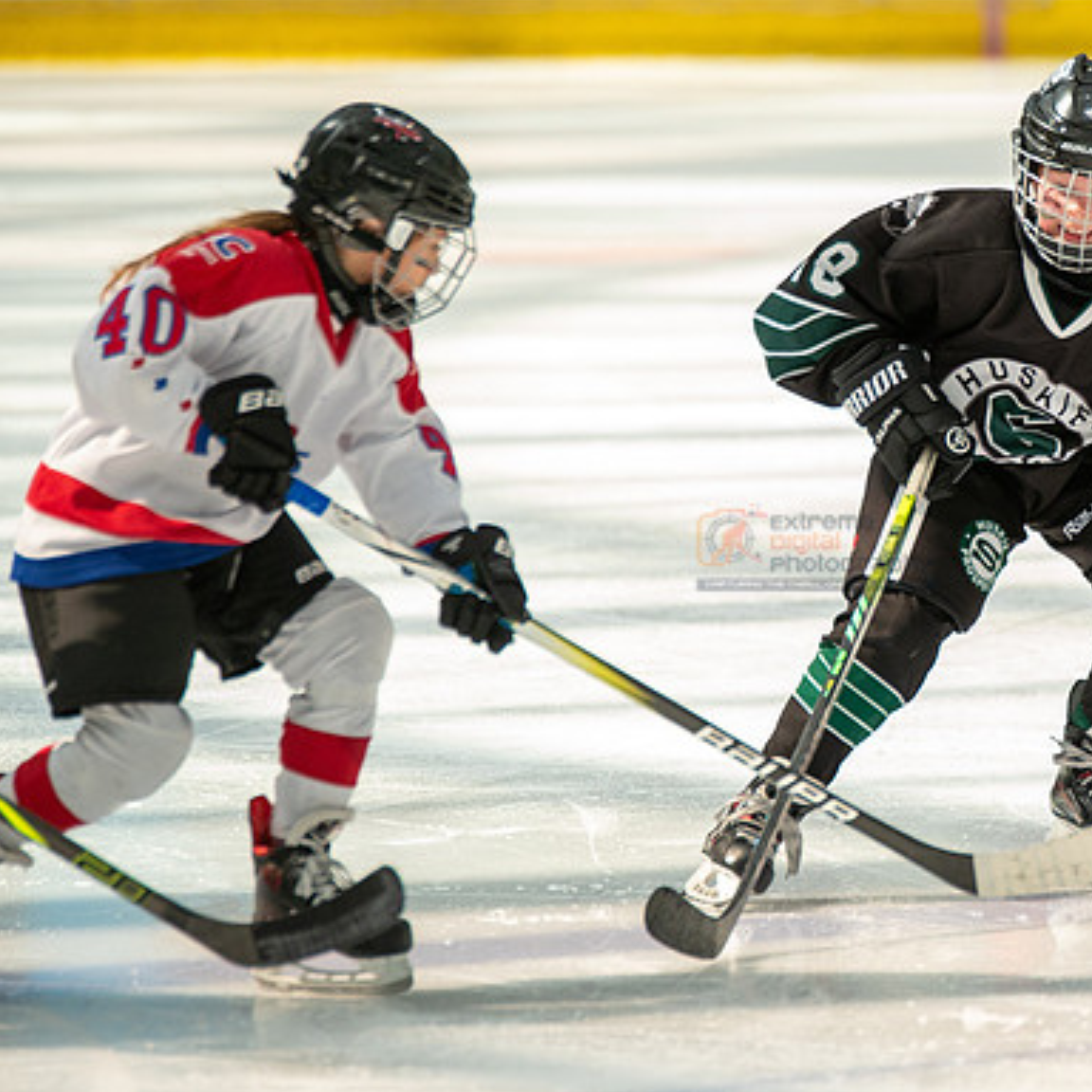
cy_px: 438
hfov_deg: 3.0
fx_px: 20915
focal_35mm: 586
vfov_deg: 3.0
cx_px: 1028
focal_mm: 300
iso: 1600
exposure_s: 1/2500
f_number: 3.5
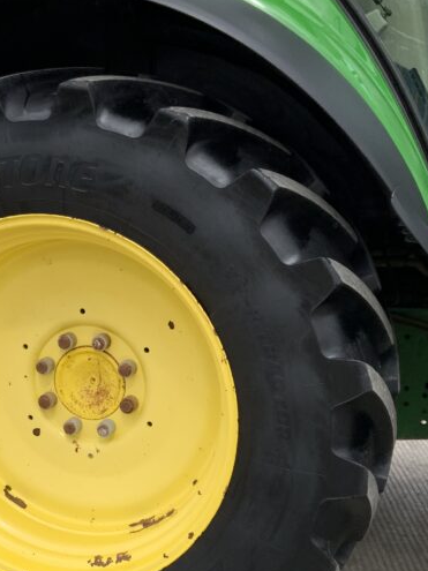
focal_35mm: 60
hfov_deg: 24.2
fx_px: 990
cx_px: 123
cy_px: 383
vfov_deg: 31.9
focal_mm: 3
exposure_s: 1/898
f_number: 1.8
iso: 16
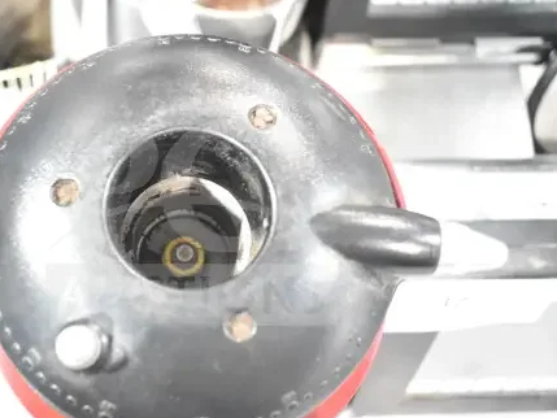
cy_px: 223
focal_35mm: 41
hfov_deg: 45.2
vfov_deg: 35.1
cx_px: 191
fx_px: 660
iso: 2200
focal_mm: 20
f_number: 3.5
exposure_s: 1/30
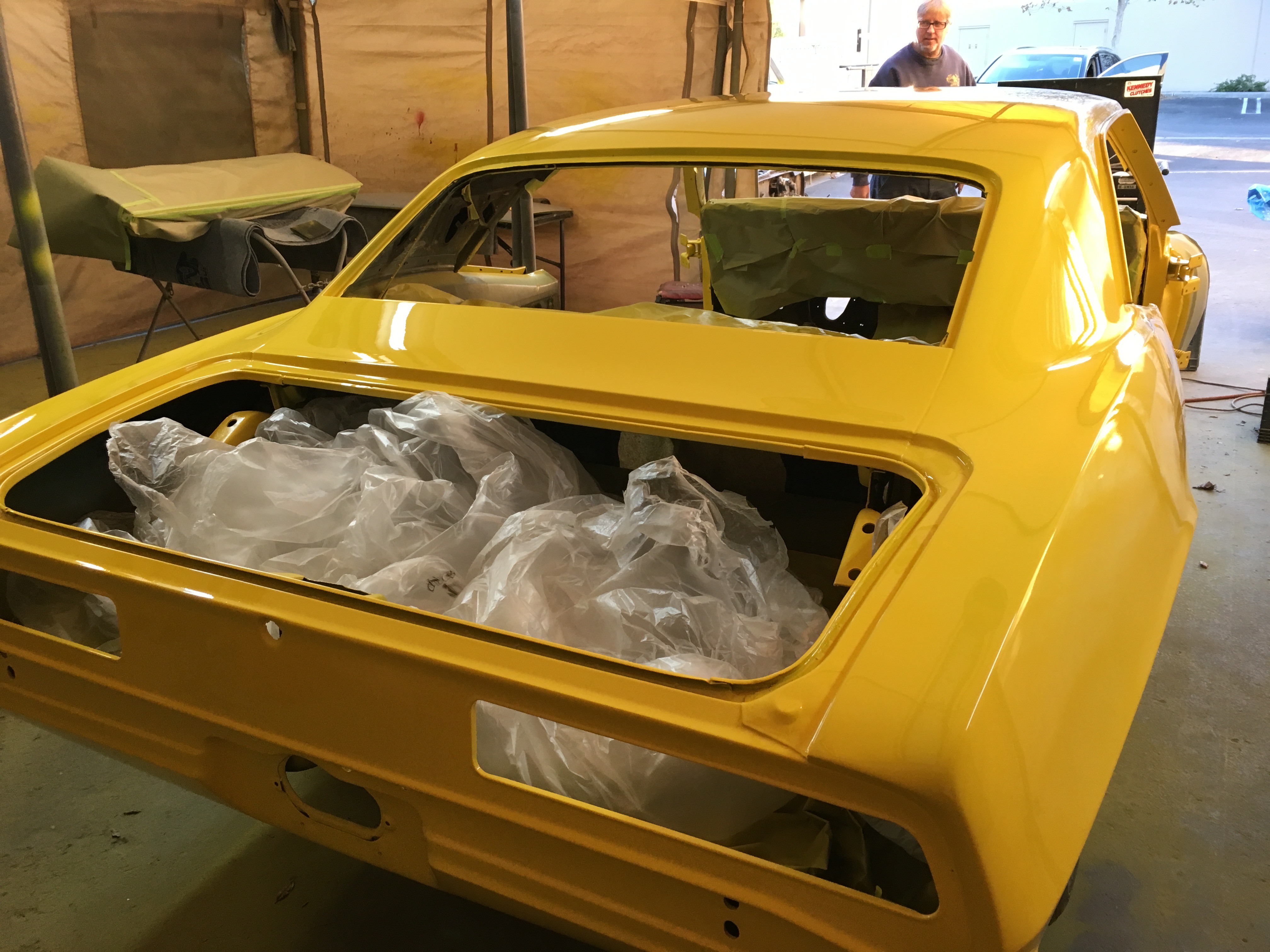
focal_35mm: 29
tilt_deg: -20.2
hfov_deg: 61.7
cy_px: 476
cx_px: 635
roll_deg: +1.5
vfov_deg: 48.2
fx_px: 1064
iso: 40
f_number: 2.2
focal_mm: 4.15
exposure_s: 1/30
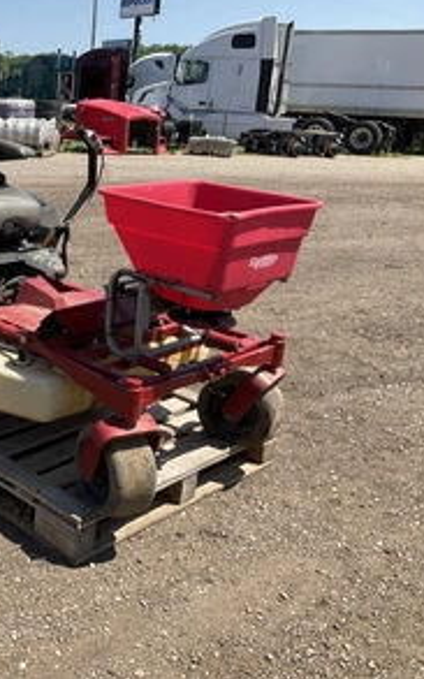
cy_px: 334
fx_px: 777
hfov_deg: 28.9
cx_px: 19
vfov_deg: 47.2
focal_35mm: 42
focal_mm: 3
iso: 25
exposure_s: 1/1451
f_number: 1.8
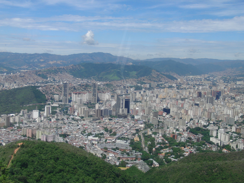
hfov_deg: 43.9
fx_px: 303
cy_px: 92
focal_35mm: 43
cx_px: 122
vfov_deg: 33.6
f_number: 3.7
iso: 100
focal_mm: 7.54
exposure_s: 1/640
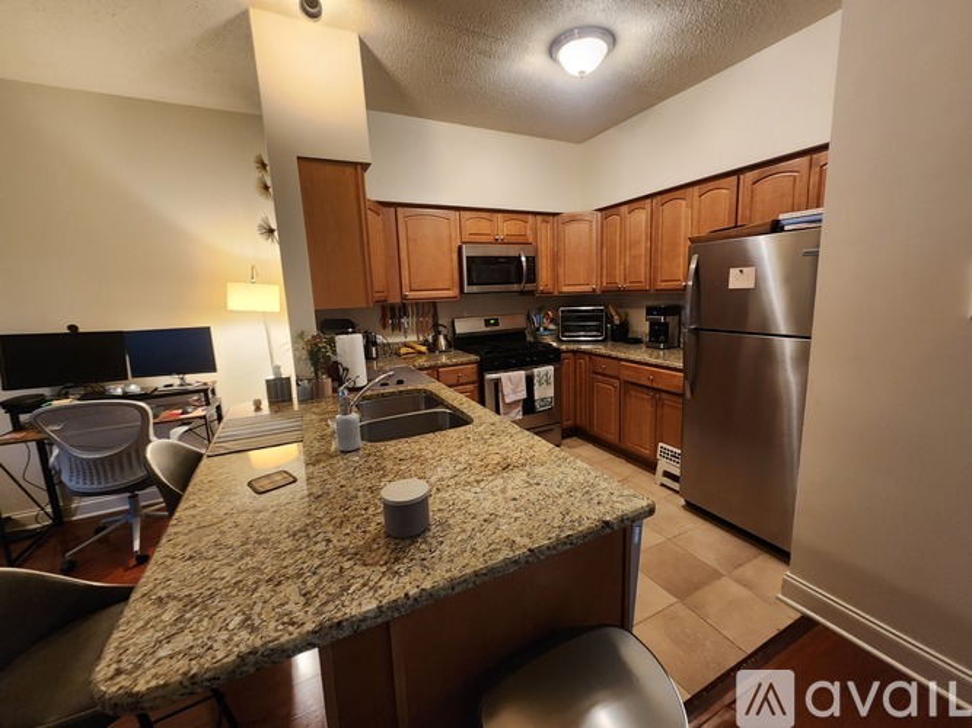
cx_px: 486
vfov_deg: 89.9
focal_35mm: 13
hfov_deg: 106.2
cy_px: 364
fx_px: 365
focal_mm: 2.2
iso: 320
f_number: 2.2
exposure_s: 1/40
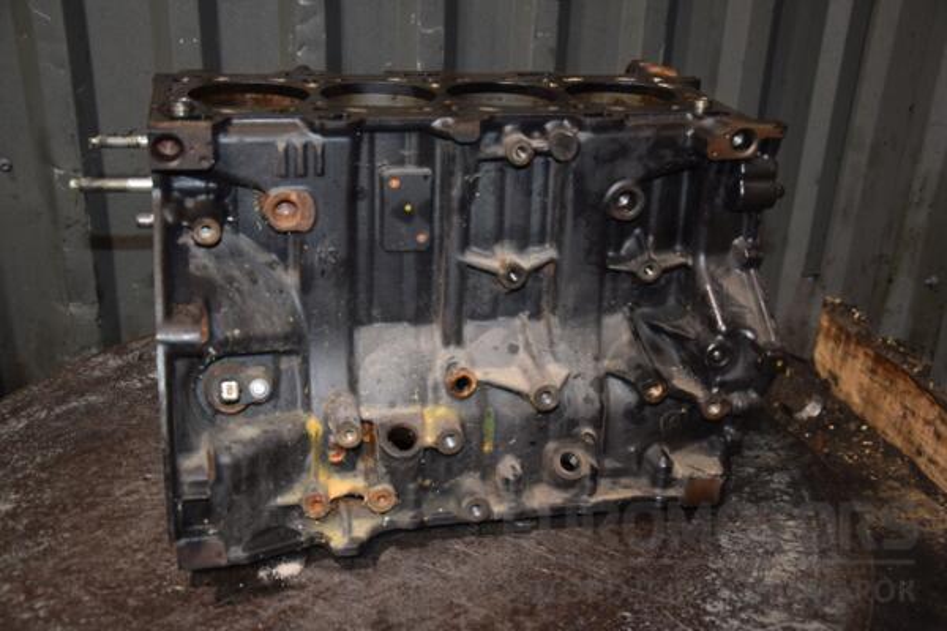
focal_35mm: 45
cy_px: 316
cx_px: 474
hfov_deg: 43.6
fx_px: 1184
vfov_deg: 29.9
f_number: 5
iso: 800
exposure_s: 1/60
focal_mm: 30
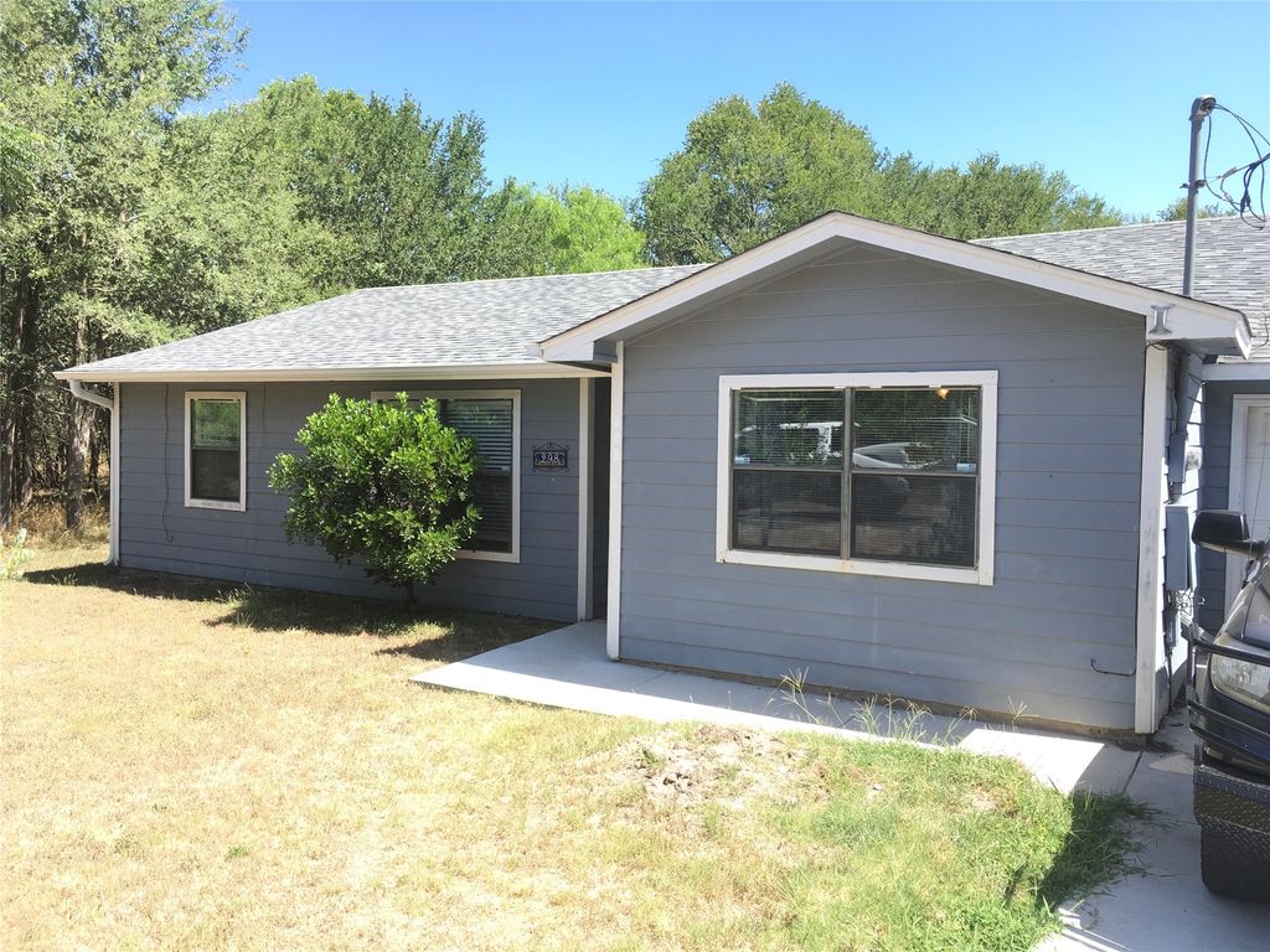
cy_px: 476
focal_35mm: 29
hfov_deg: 61.7
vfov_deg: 48.2
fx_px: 1064
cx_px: 635
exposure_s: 1/455
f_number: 2.2
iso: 25
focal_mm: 4.15
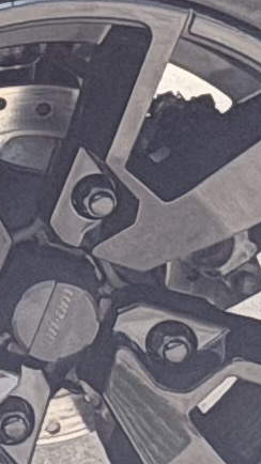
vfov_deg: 4.4
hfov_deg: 2.4
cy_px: -443
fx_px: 5982
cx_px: -1326
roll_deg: -0.3
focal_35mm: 486
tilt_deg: -15.8
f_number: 1.78
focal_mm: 6.76
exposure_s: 1/939
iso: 100
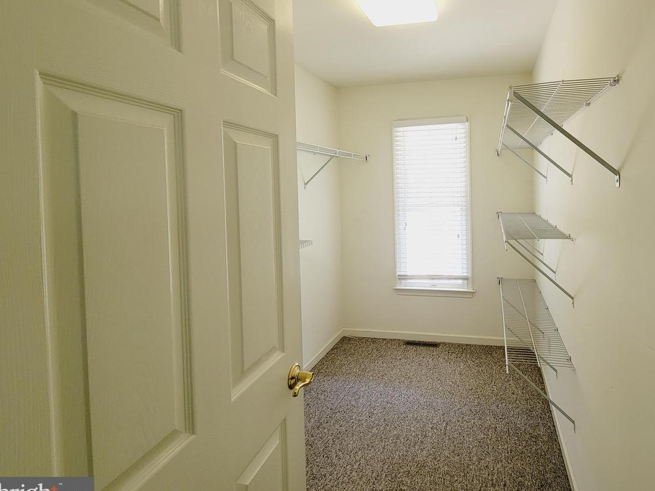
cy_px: 190
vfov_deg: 73.7
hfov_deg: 88.8
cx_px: 418
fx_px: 322
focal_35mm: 17
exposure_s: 1/60
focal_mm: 2.2
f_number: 2.2
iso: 80
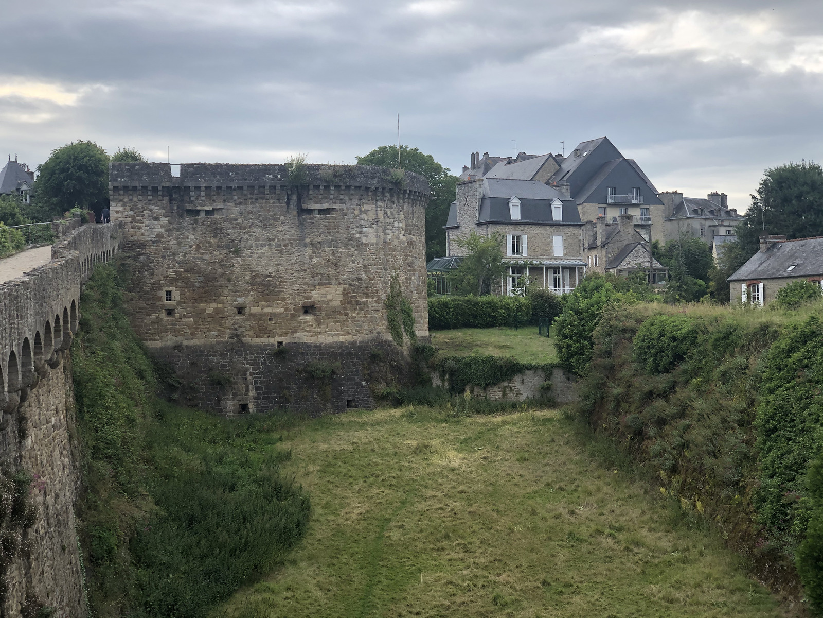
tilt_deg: +0.6
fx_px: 1236
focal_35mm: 52
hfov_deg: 36.8
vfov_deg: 28.0
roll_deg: +2.1
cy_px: 309
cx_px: 412
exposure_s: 1/270
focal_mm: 6
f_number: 2.4
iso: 16
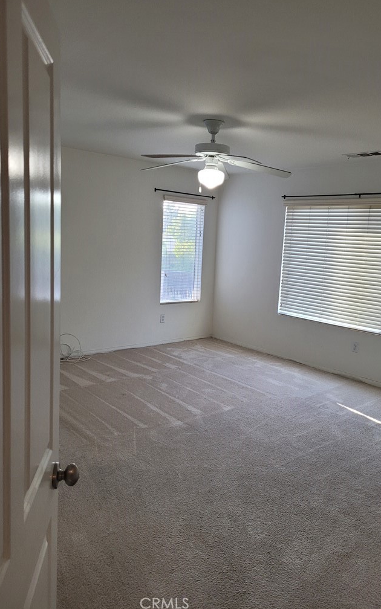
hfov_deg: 44.4
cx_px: 223
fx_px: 465
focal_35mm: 28
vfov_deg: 66.5
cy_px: 303
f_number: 1.8
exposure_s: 1/119
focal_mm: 5.4
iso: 200
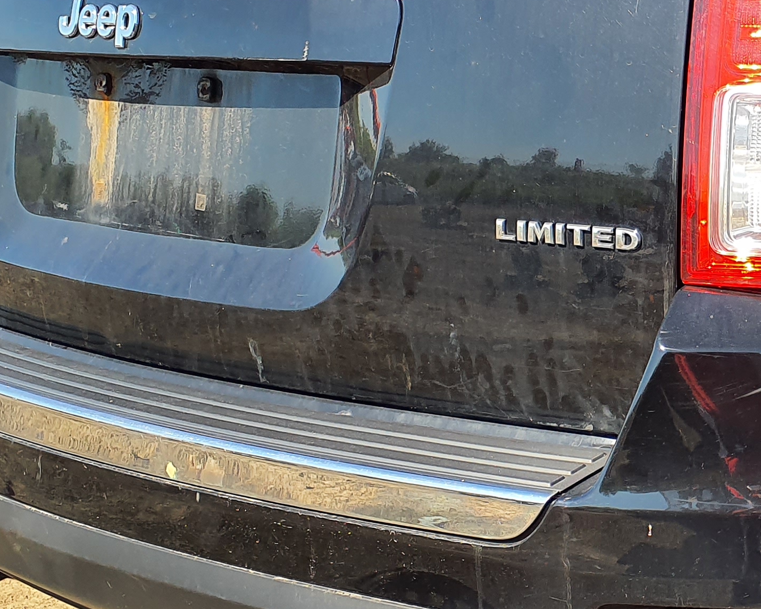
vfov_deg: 20.1
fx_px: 1712
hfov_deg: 23.6
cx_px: 822
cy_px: 229
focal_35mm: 76
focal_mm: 3.58
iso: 40
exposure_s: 1/872
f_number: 1.9
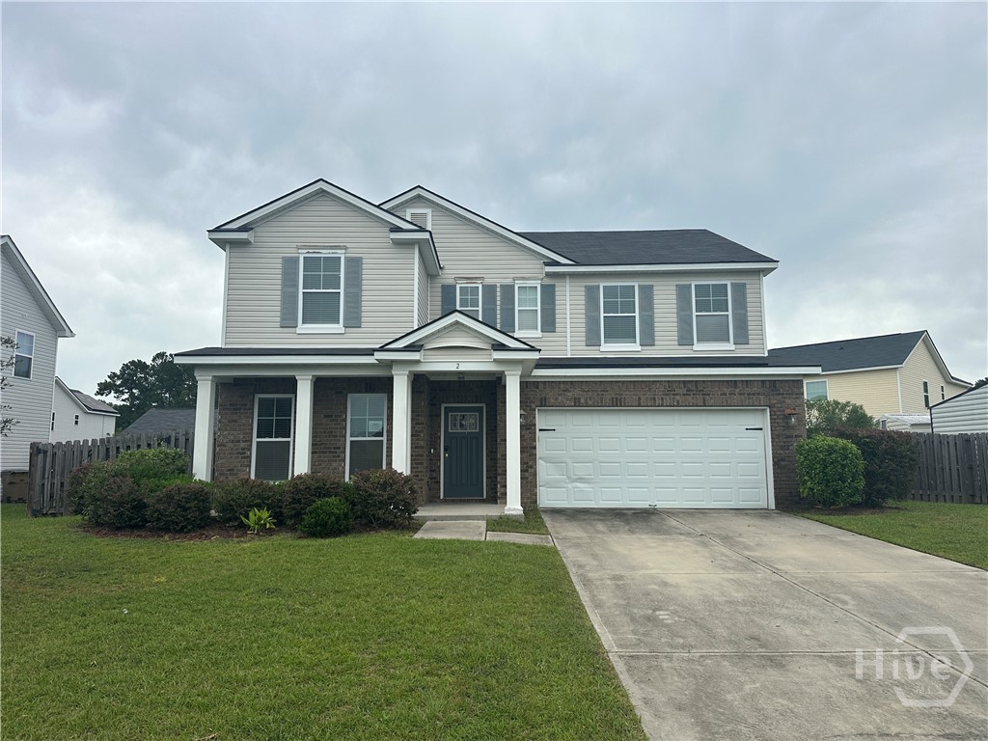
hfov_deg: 71.6
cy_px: 370
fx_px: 685
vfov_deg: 56.8
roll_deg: +0.6
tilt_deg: +9.4
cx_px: 494
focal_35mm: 24
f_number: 1.78
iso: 80
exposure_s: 1/1517
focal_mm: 6.86
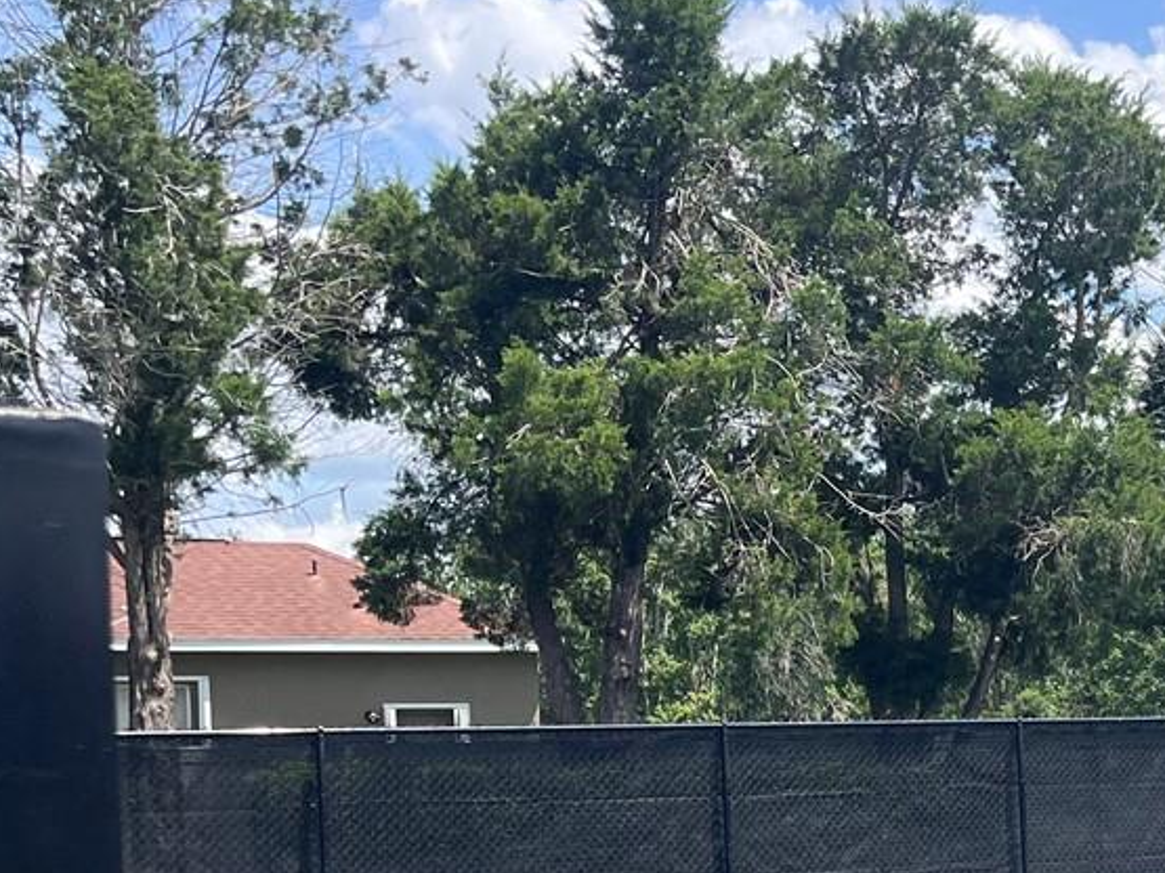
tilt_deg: -4.2
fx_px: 2524
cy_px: 844
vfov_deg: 19.2
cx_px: 1429
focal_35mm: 75
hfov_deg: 23.5
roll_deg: +0.8
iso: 50
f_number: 1.6
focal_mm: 5.1
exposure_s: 1/2309
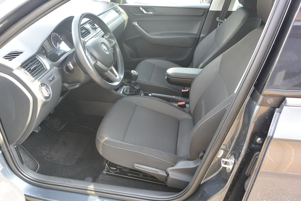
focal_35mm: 27
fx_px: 226
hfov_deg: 67.4
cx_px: 150
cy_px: 100
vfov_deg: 47.9
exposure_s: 1/125
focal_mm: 10
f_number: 3.5
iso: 400
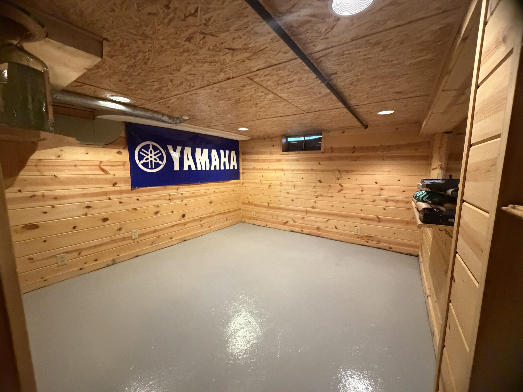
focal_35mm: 14
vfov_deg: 85.7
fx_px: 212
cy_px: 196
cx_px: 262
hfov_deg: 102.1
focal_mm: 2.22
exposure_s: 1/60
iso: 1250
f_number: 2.2
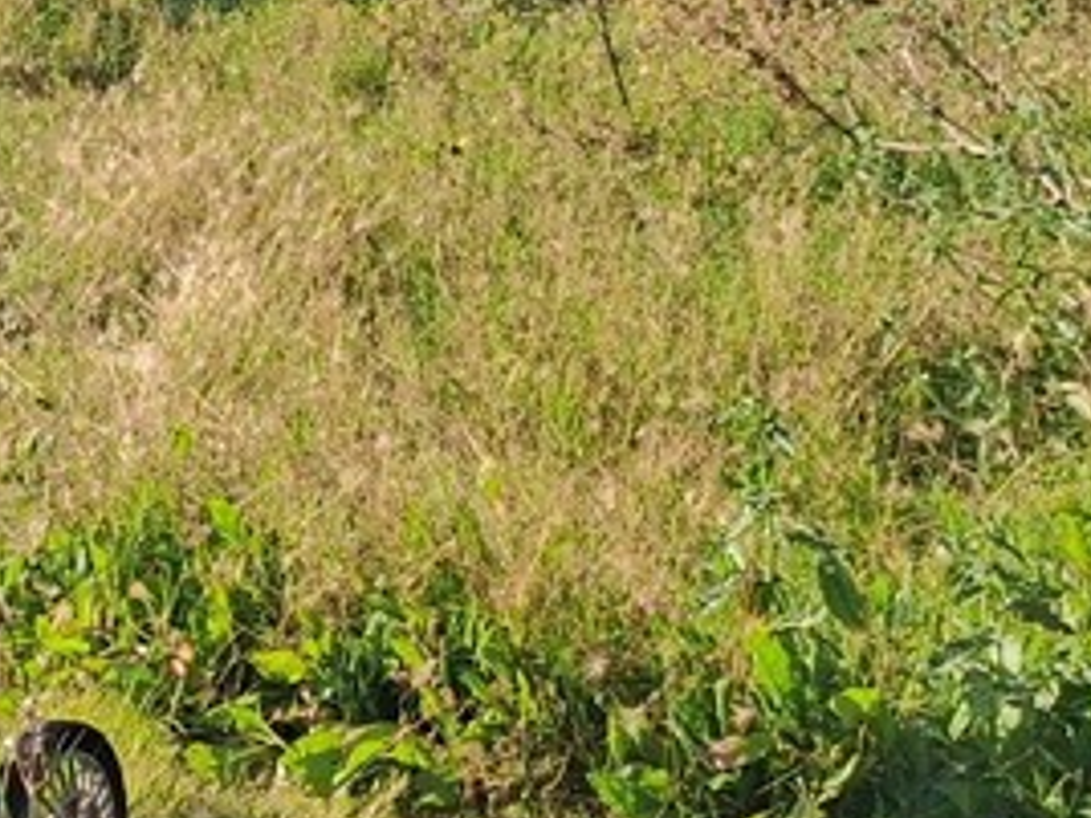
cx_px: 391
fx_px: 3246
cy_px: -41
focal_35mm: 103
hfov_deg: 19.0
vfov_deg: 14.1
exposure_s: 1/576
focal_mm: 4
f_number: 1.8
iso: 25
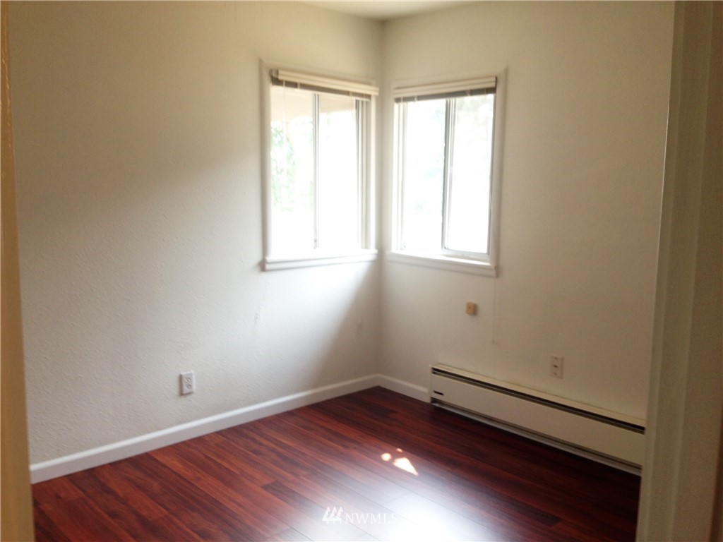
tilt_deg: -8.7
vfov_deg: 42.9
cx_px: 362
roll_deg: -0.4
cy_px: 271
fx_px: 689
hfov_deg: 55.4
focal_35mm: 33
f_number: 2.4
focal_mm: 4.12
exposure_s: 1/24
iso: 50
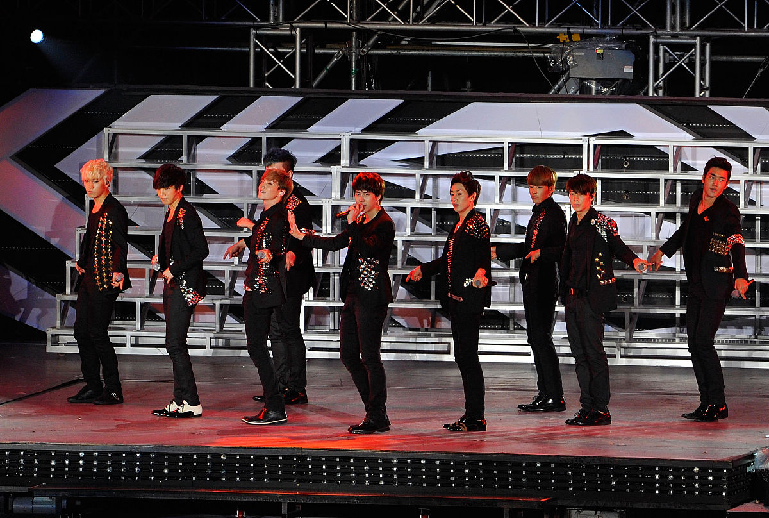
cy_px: 259
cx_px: 384
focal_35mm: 600
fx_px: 12855
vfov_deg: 2.3
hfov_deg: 3.4
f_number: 6.3
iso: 2500
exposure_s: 1/400
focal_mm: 600
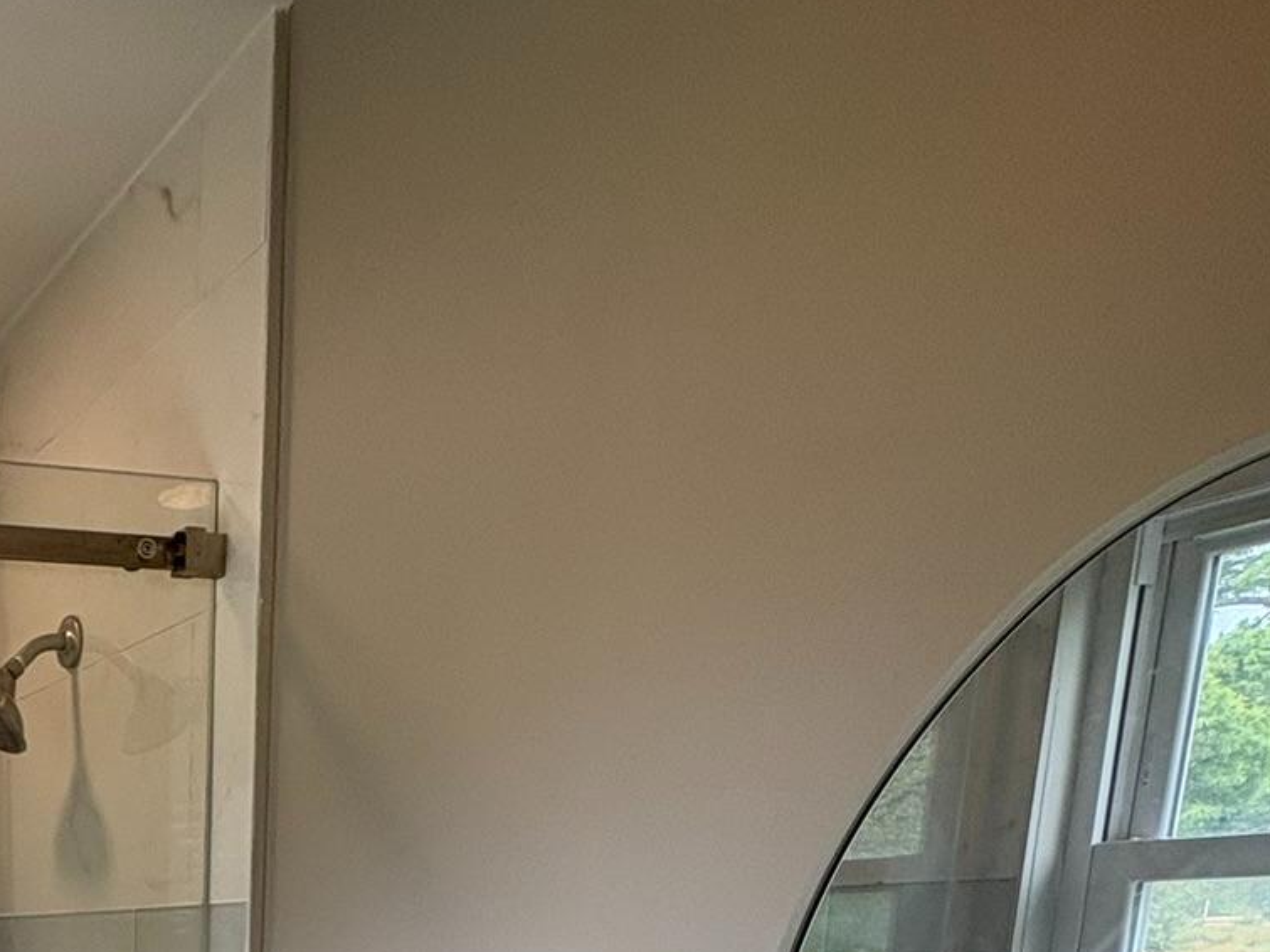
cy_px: 1245
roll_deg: +1.6
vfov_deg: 29.9
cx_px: -44
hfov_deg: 41.5
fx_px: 1394
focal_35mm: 38
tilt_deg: -11.4
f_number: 2.2
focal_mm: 2.22
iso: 64
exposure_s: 1/120
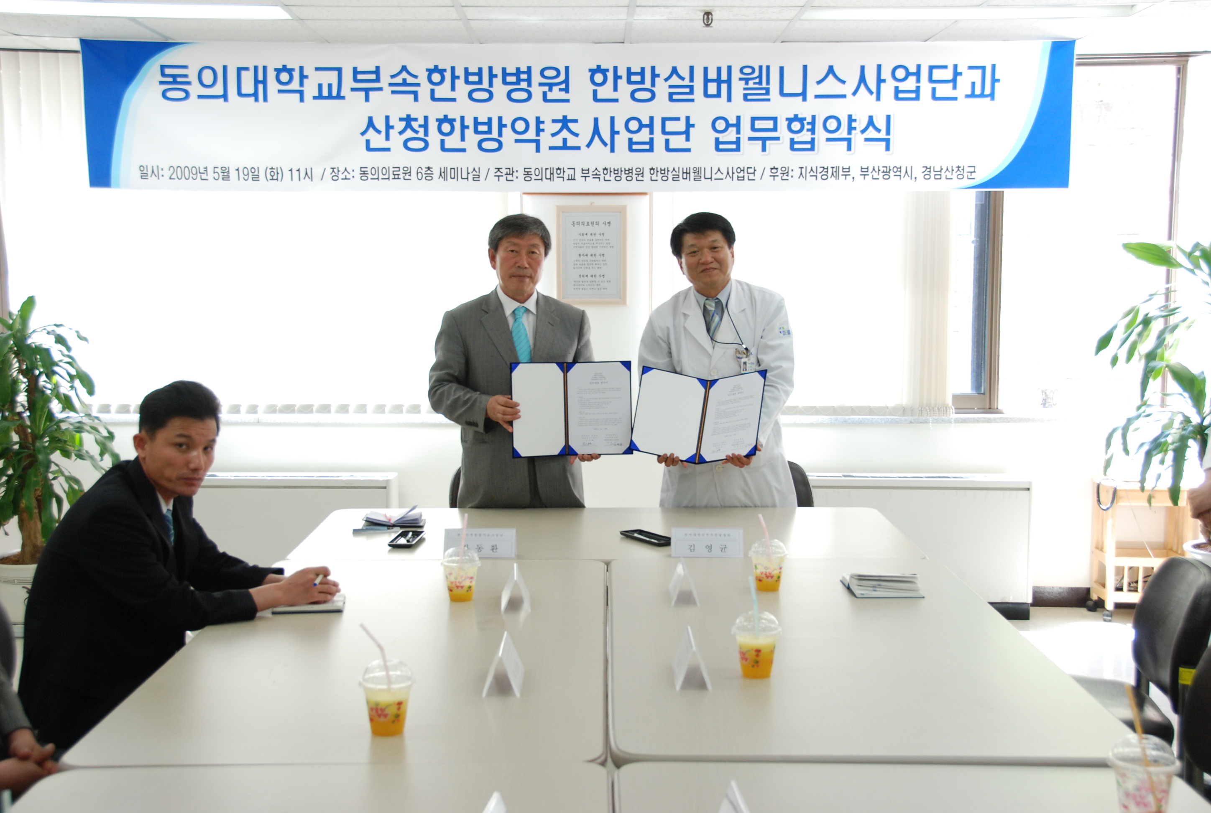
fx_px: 1618
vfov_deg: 28.2
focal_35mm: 48
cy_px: 406
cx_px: 606
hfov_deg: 41.0
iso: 400
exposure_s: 1/50
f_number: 5.6
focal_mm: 32
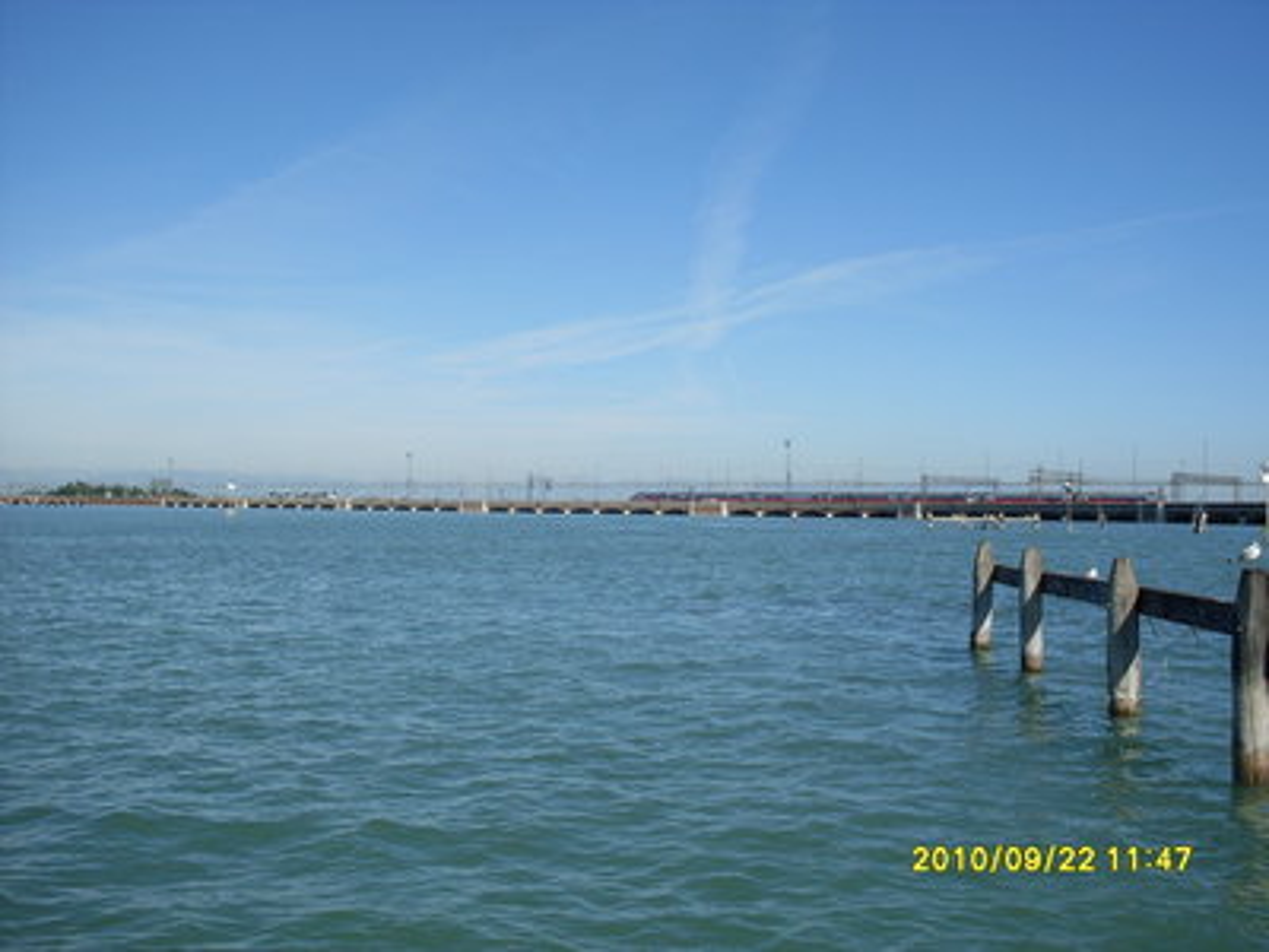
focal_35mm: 38
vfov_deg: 37.7
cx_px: 634
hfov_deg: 49.0
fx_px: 1393
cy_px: 476
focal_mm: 6.3
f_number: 8.4
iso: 80
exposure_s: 1/250
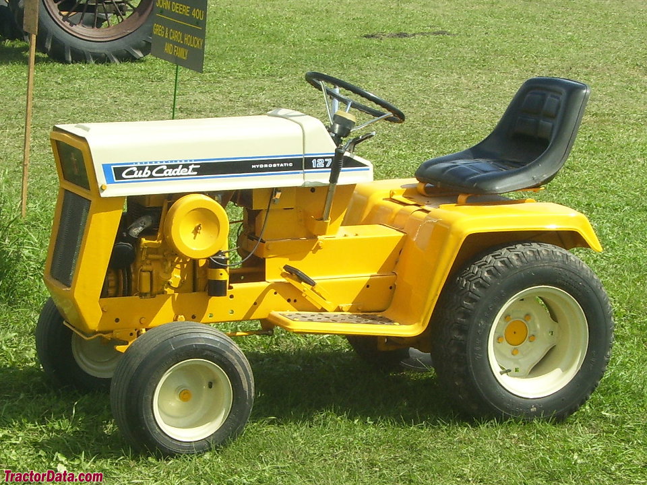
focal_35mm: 66
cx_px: 324
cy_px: 242
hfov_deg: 29.4
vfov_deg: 22.3
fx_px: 1234
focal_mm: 10.8
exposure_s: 1/250
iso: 80
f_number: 6.7
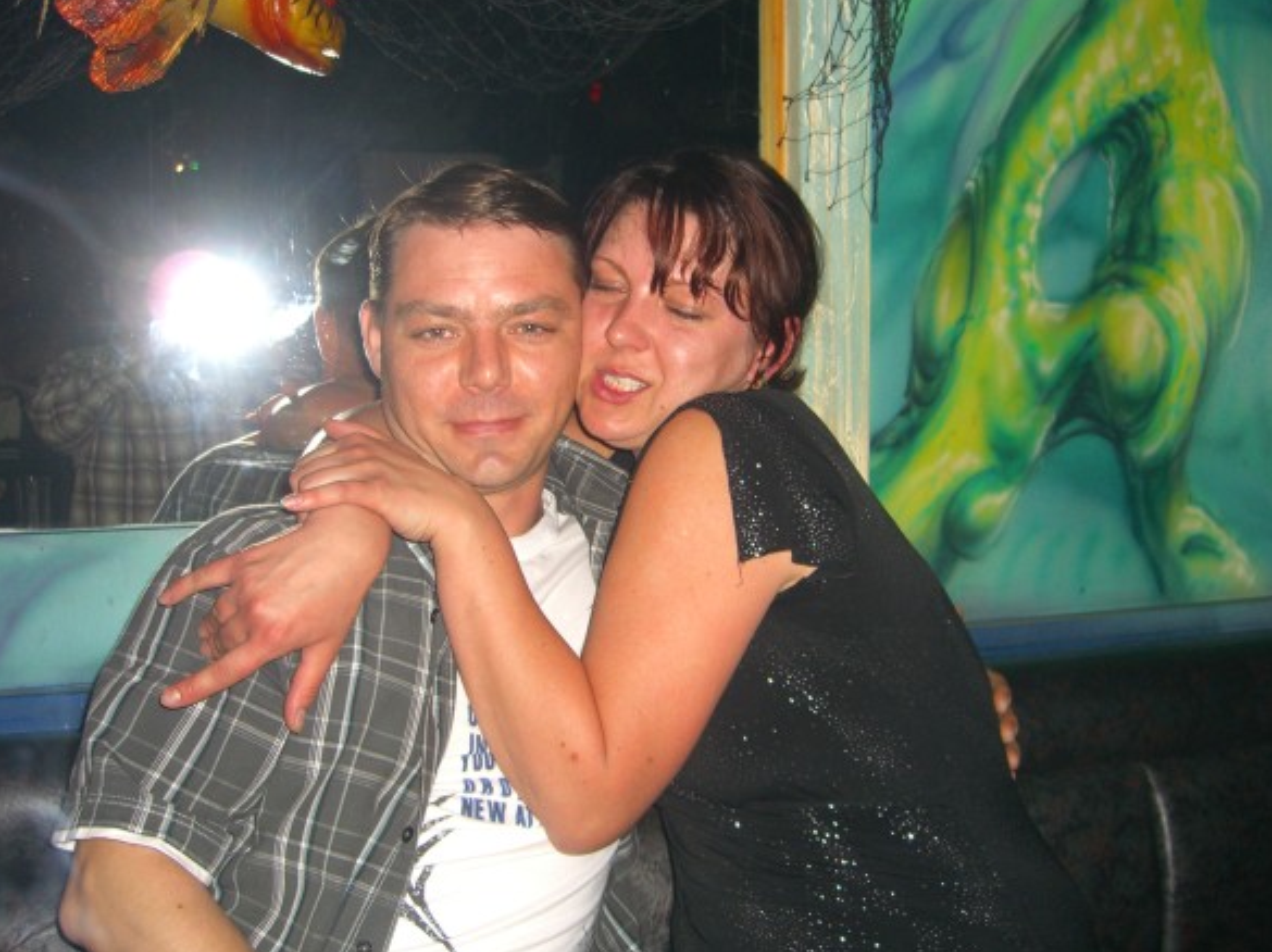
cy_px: 476
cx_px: 644
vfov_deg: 36.8
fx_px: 1432
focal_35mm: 39
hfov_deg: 47.9
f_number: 2.8
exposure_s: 1/60
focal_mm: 7.9
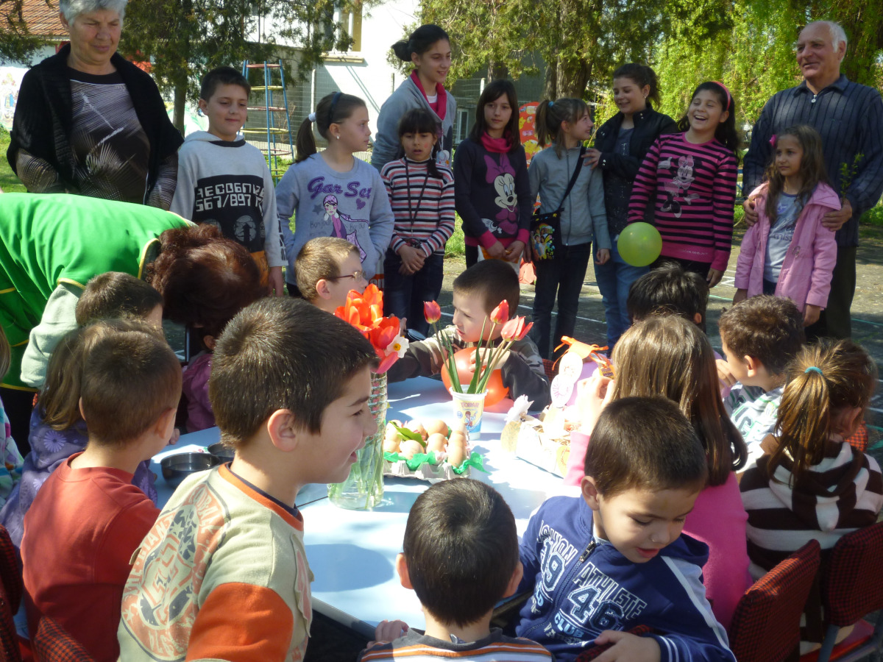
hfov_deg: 45.8
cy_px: 331
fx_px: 1046
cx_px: 442
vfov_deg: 35.1
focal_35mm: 41
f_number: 3.7
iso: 100
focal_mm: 7.3
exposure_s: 1/320
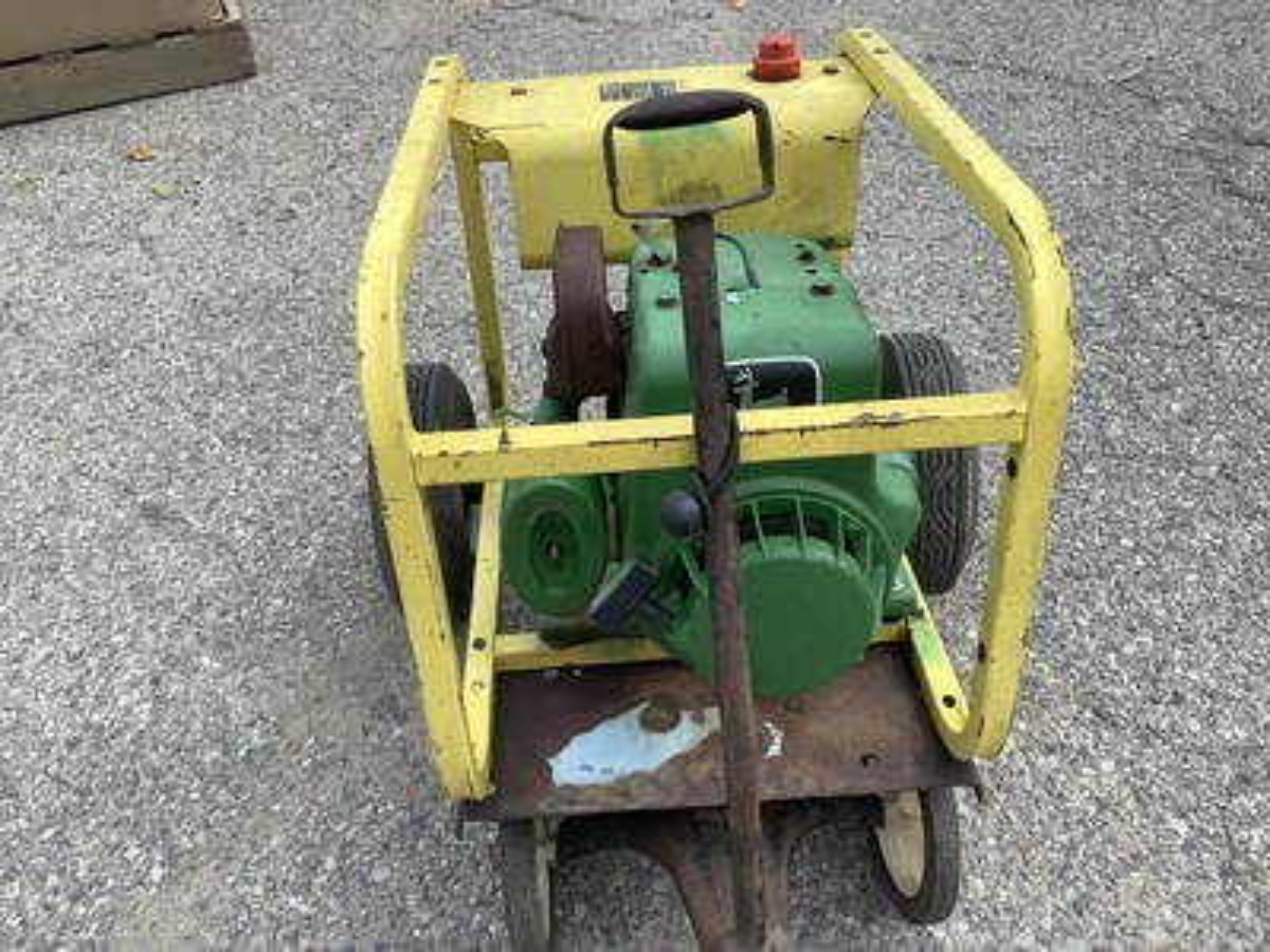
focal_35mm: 31
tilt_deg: -45.4
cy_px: 476
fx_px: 1137
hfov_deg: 58.4
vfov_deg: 45.4
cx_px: 635
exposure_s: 1/259
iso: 25
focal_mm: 3.3
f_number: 2.4
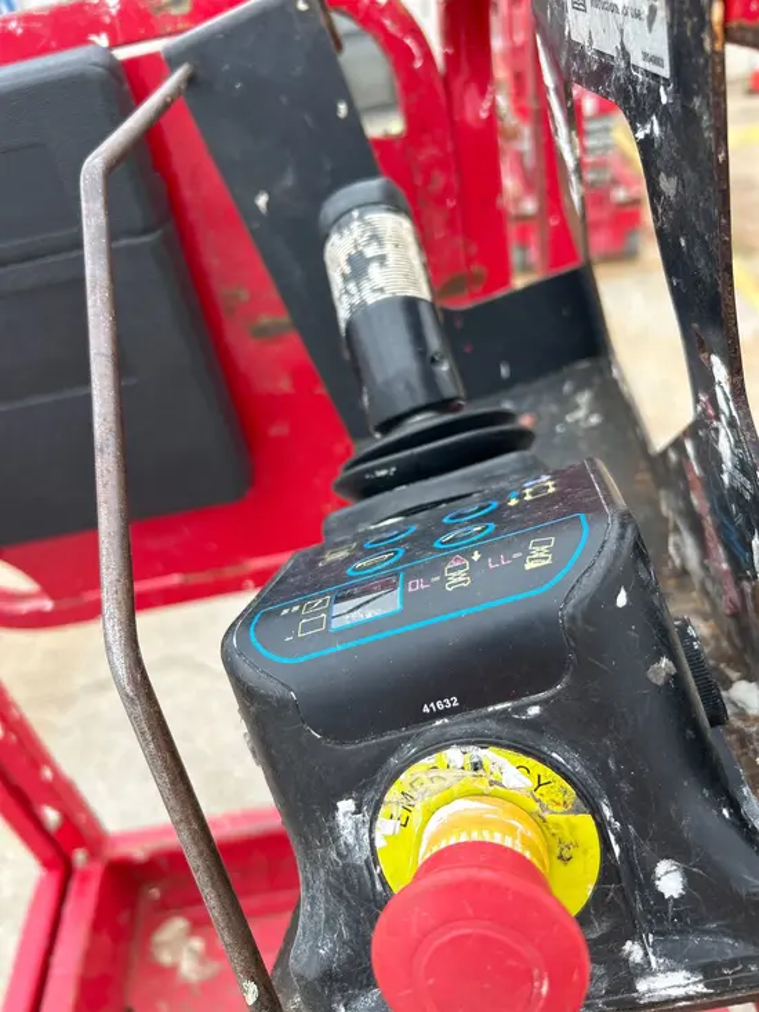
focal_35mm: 26
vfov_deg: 67.3
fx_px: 760
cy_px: 506
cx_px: 380
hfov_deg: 53.1
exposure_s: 1/282
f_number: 1.5
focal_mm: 5.7
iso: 40
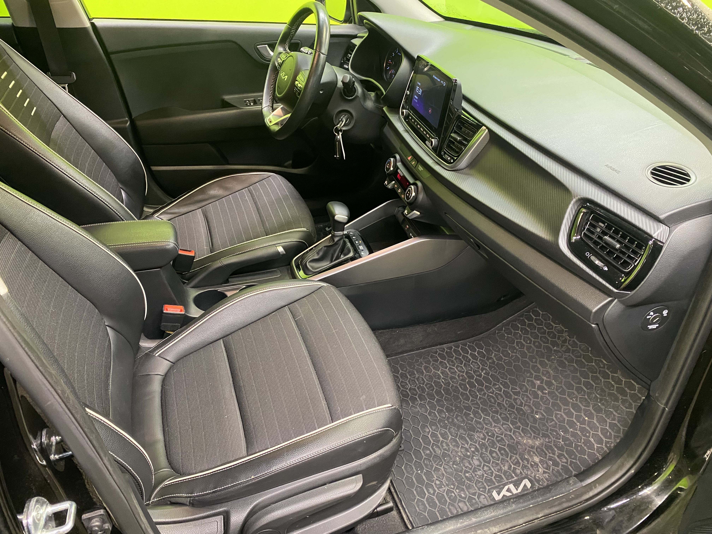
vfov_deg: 53.1
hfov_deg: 67.3
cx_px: 356
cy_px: 267
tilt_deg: -33.2
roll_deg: -0.8
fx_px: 535
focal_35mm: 26
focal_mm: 4.25
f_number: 1.8
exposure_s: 1/33
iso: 500
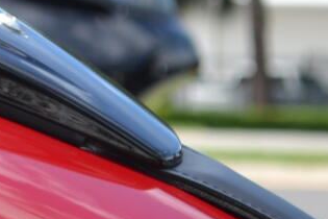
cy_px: -17
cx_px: -324
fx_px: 4766
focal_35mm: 523
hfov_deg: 3.9
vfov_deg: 2.6
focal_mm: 55
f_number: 6.3
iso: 100
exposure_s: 1/200
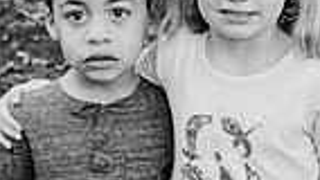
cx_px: 171
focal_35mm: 106
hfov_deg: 20.2
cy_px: 133
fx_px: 900
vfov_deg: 11.4
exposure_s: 1/800
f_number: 4
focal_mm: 32
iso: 800
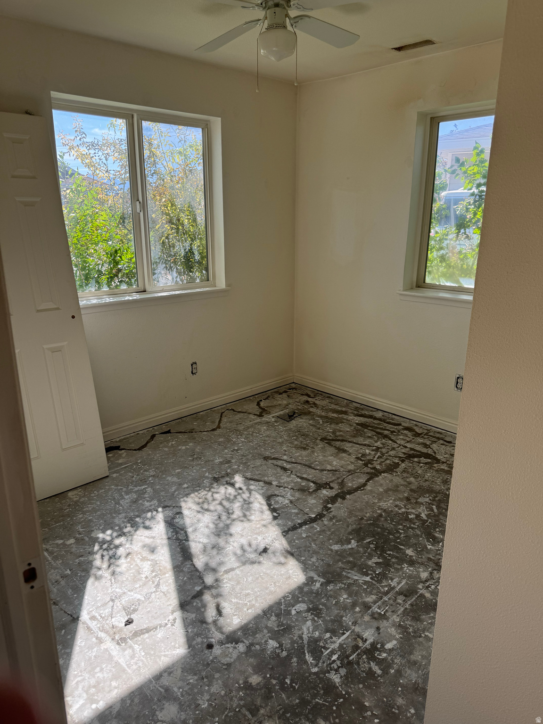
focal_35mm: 24
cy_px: 362
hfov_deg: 56.8
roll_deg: +1.3
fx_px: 502
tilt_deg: -16.6
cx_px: 272
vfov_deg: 71.6
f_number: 1.78
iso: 80
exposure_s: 1/782
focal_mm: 6.76
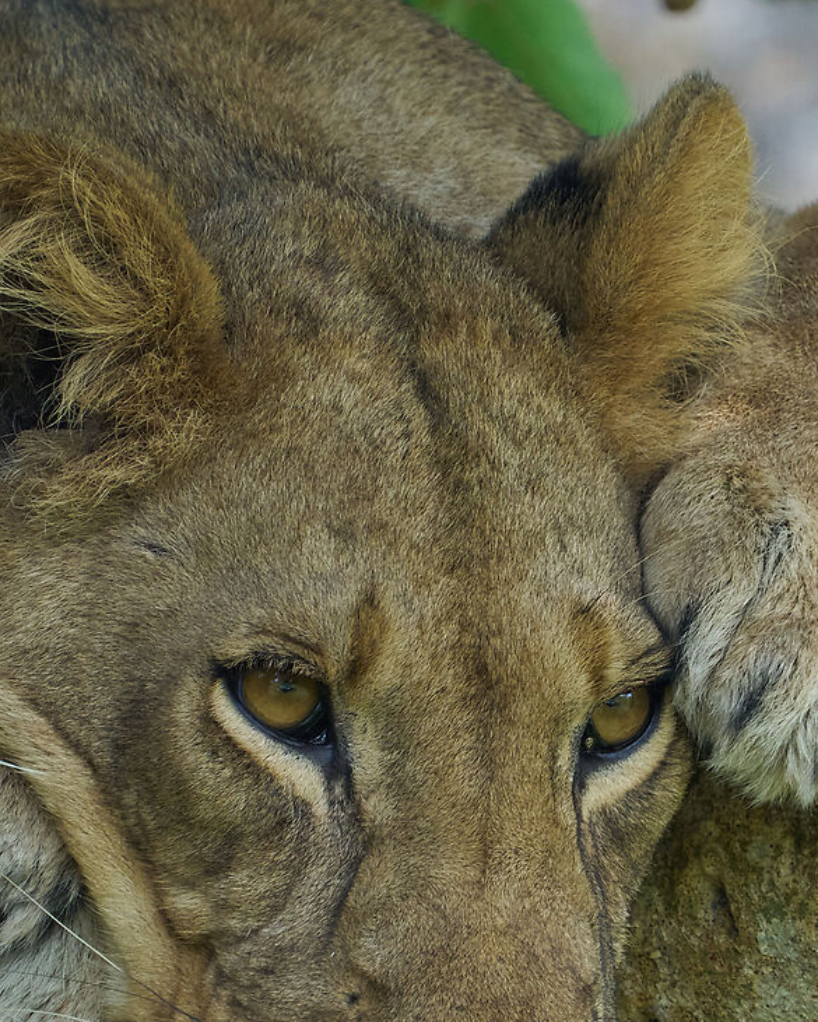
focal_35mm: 1848
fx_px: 55913
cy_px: 747
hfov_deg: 0.8
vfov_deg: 1.0
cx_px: 650
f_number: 6.3
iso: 800
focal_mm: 600
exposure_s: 1/500
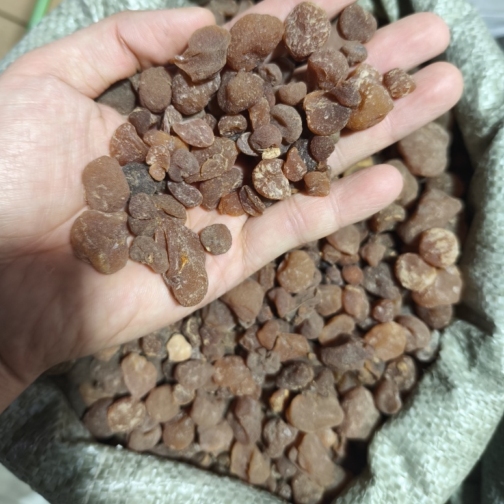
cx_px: 245
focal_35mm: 28
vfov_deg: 57.0
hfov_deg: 57.3
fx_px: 461
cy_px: 210
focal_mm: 5.84
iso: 160
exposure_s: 1/100
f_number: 1.6
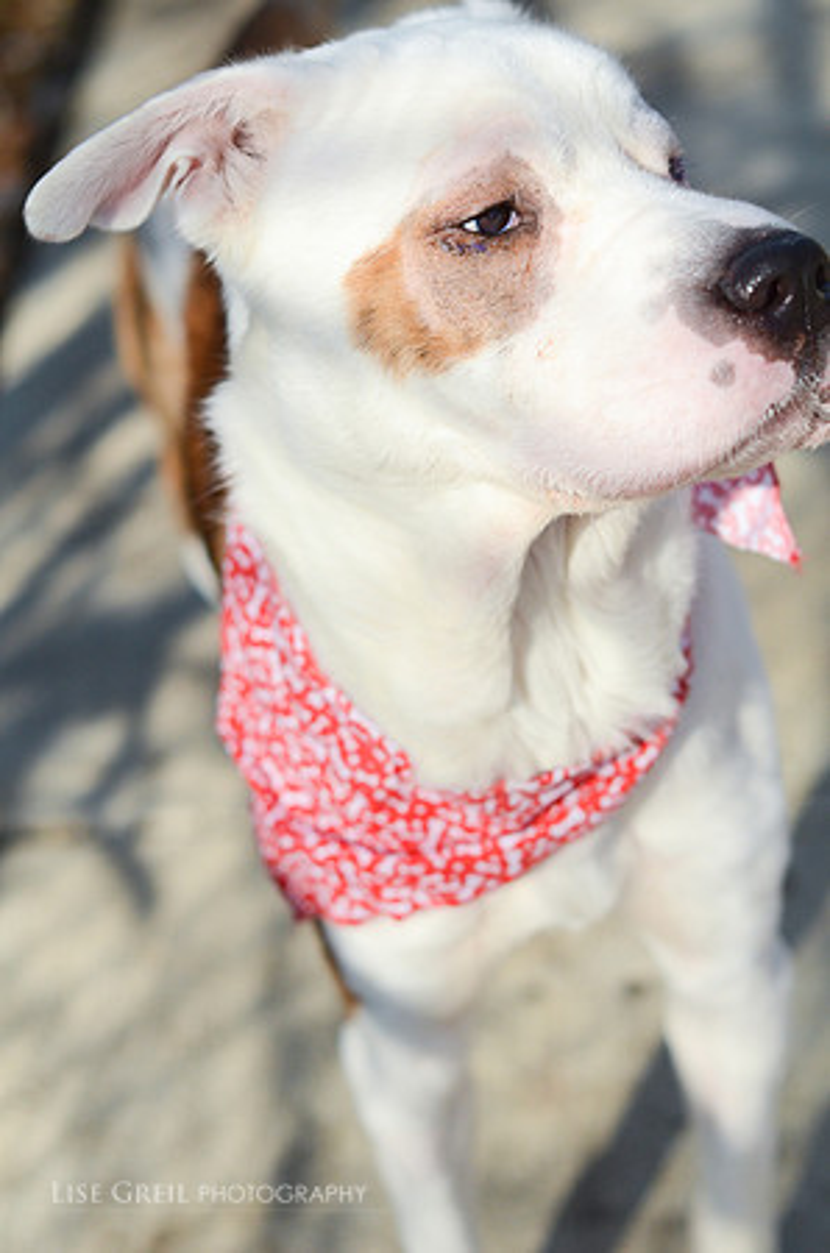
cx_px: 415
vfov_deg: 27.0
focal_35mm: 75
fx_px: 2606
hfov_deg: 18.1
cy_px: 626
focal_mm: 50
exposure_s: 1/8000
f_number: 2.8
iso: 400
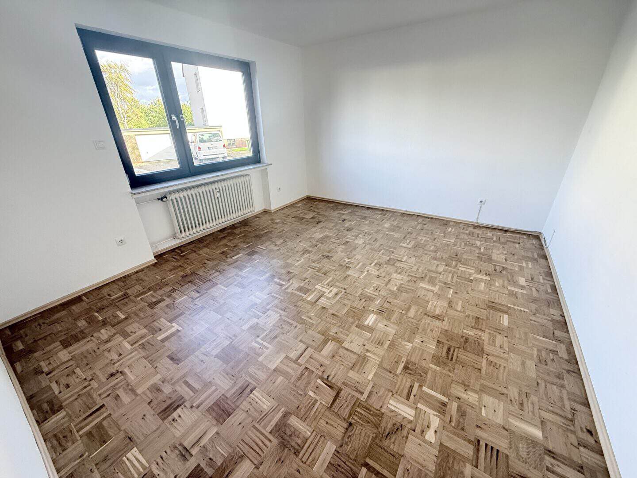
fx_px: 258
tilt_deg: -24.7
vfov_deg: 85.7
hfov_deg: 102.1
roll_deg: +1.9
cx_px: 318
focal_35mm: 14
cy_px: 239
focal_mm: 2.22
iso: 250
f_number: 2.2
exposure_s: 1/99
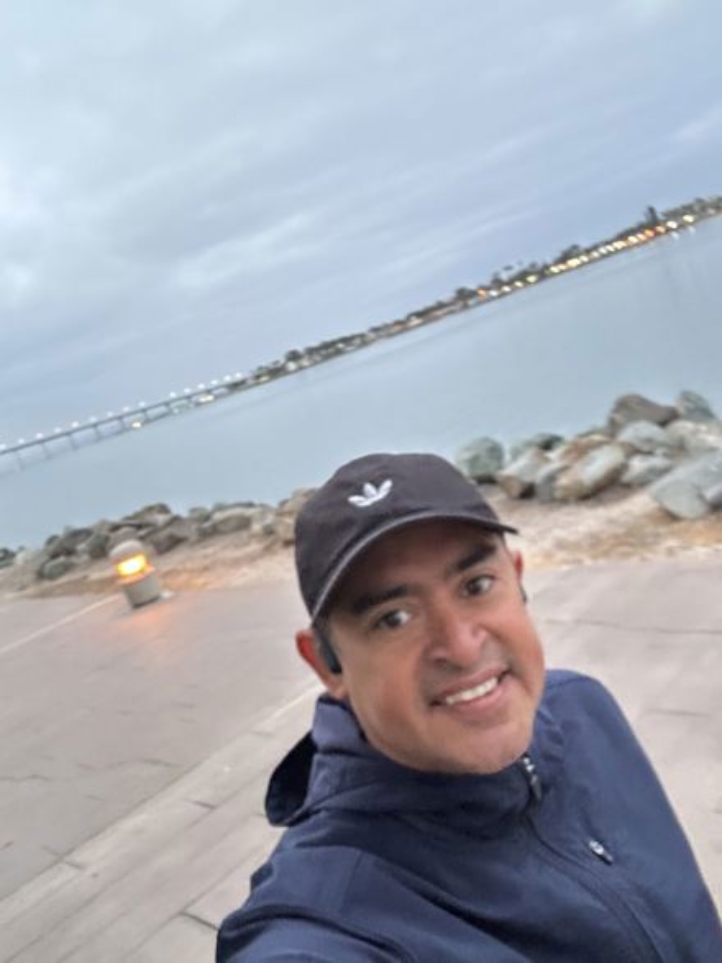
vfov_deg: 60.0
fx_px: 835
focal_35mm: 30
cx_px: 361
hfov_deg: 46.8
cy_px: 482
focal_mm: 2.69
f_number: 1.9
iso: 320
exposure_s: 1/30
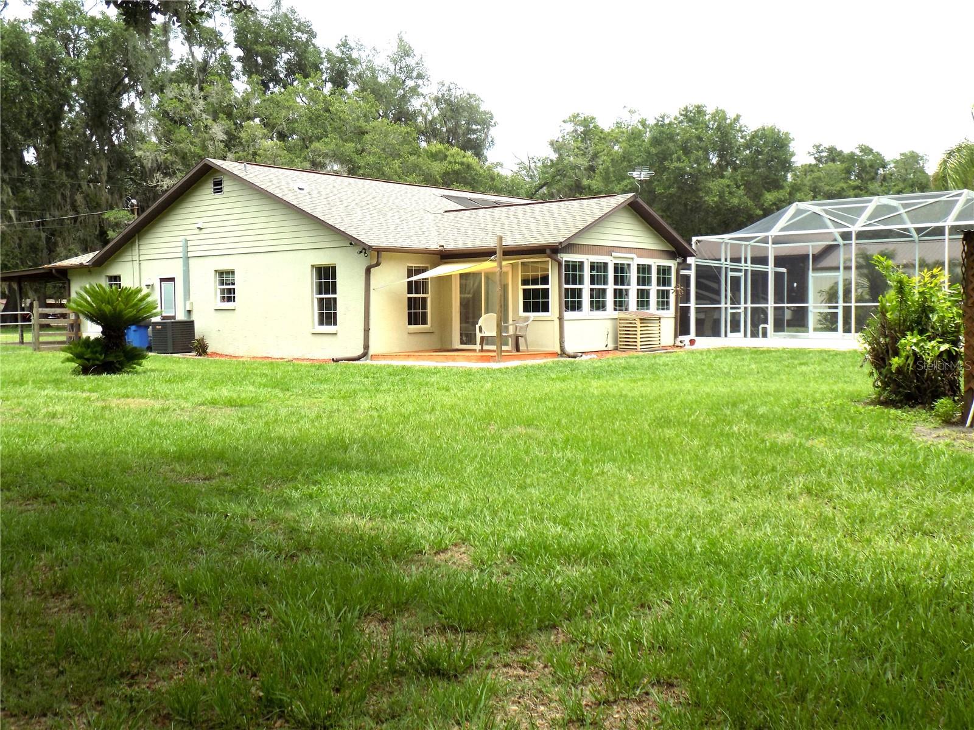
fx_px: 957
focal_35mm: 34
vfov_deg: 41.8
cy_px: 365
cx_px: 487
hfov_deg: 54.0
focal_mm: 6.1
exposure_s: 1/500
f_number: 3.4
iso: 80
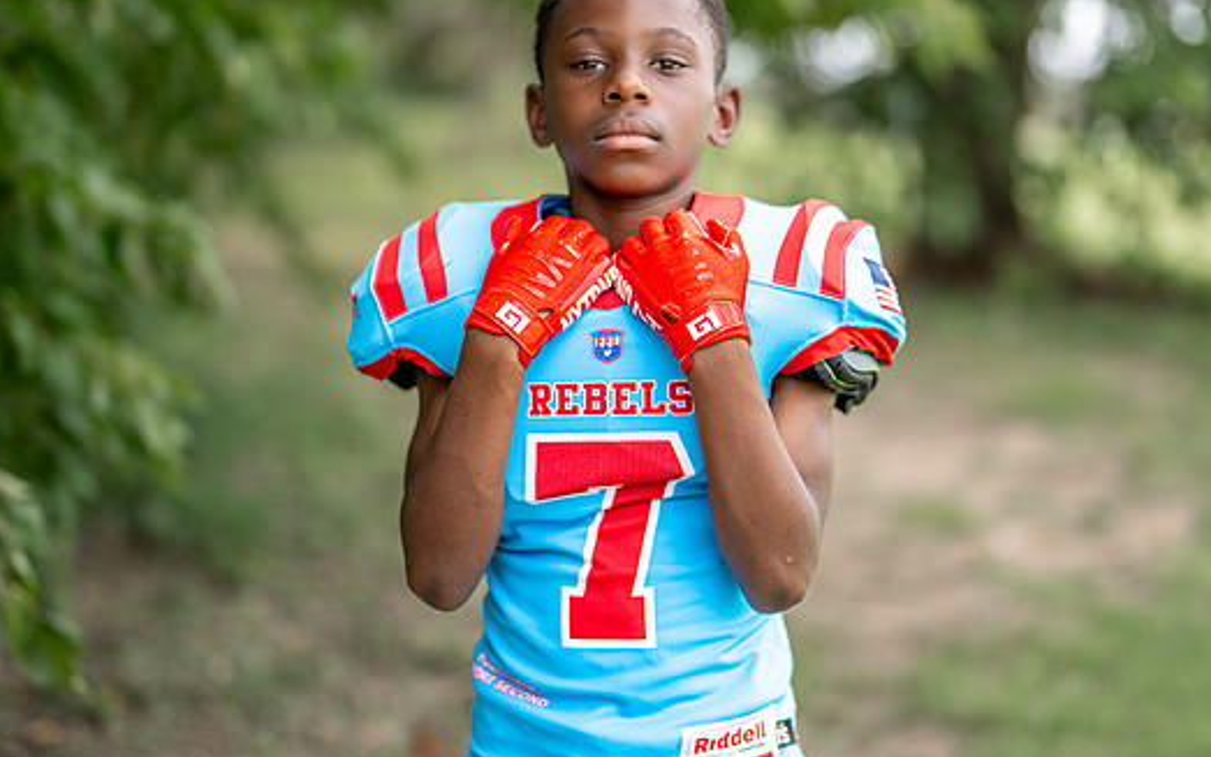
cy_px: 310
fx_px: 2377
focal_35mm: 72
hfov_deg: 28.6
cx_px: 638
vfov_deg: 18.1
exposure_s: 1/1600
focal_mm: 50
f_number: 1.2
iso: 100
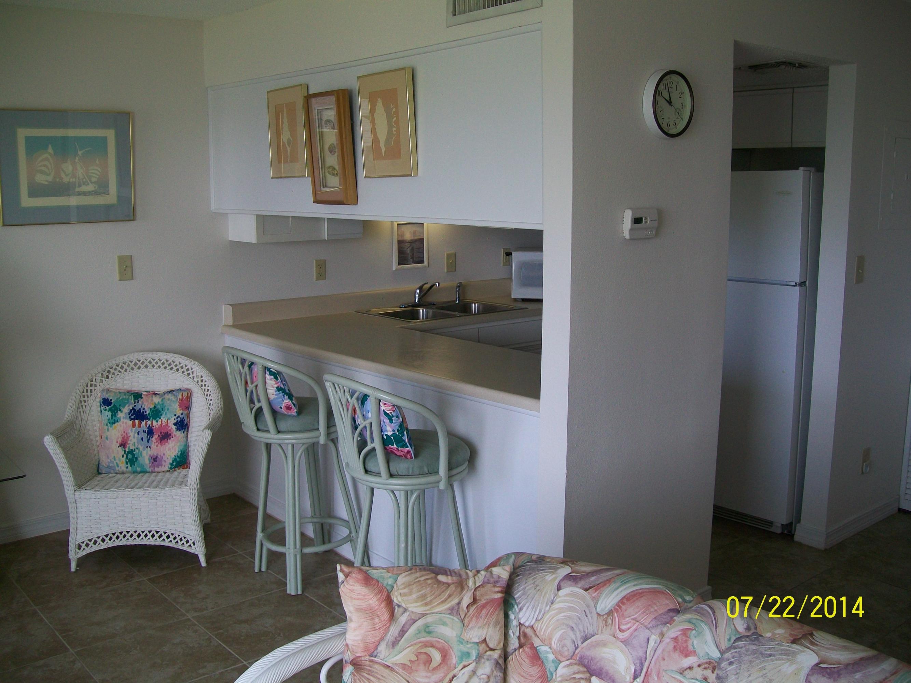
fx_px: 895
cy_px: 342
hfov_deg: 54.0
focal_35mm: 34
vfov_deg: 41.8
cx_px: 456
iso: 64
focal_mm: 6.1
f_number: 2.7
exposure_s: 1/80
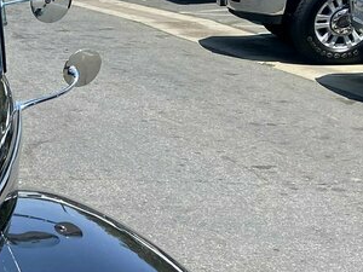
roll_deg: +0.7
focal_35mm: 104
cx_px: -240
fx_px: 1091
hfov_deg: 16.5
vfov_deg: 13.7
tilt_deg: -24.7
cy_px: 353
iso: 32
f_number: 1.8
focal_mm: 4.25
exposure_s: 1/1779
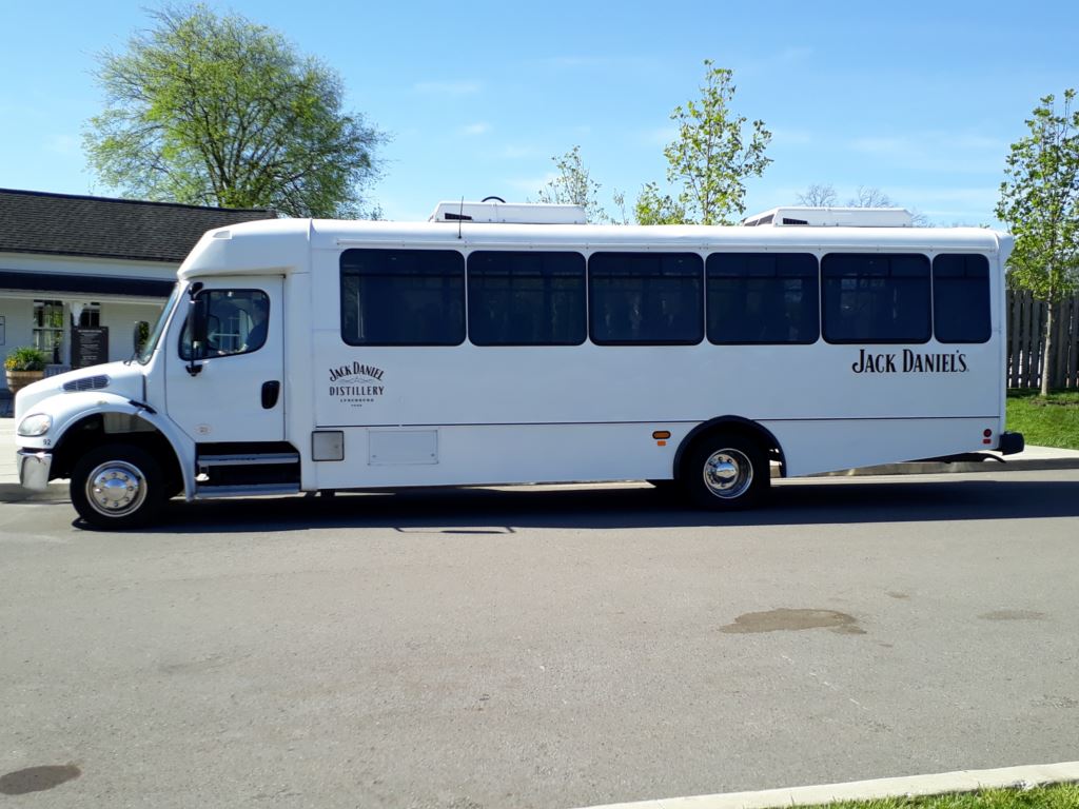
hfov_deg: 65.3
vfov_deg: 51.4
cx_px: 540
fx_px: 842
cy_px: 404
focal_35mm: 27
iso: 40
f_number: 1.9
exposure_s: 1/853
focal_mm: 3.6
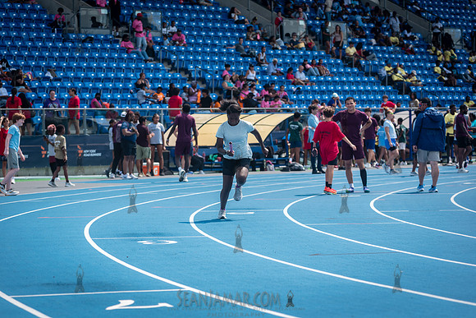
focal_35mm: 135
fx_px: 1785
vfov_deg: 10.2
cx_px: 238
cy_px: 159
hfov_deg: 15.2
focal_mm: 135
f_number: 5
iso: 160
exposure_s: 1/1000
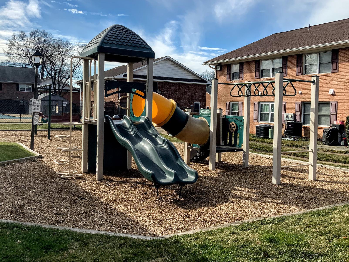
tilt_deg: +0.3
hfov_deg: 50.1
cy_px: 114
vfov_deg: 38.6
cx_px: 171
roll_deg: -1.4
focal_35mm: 37
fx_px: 373
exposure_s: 1/2058
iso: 16
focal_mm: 3
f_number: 1.8
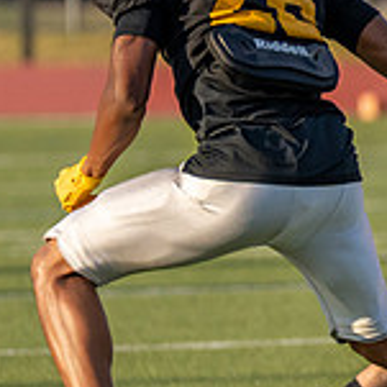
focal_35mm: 1044
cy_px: 114
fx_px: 13205
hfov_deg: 1.7
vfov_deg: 1.7
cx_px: 969
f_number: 2.8
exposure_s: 1/5000
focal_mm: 200
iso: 500
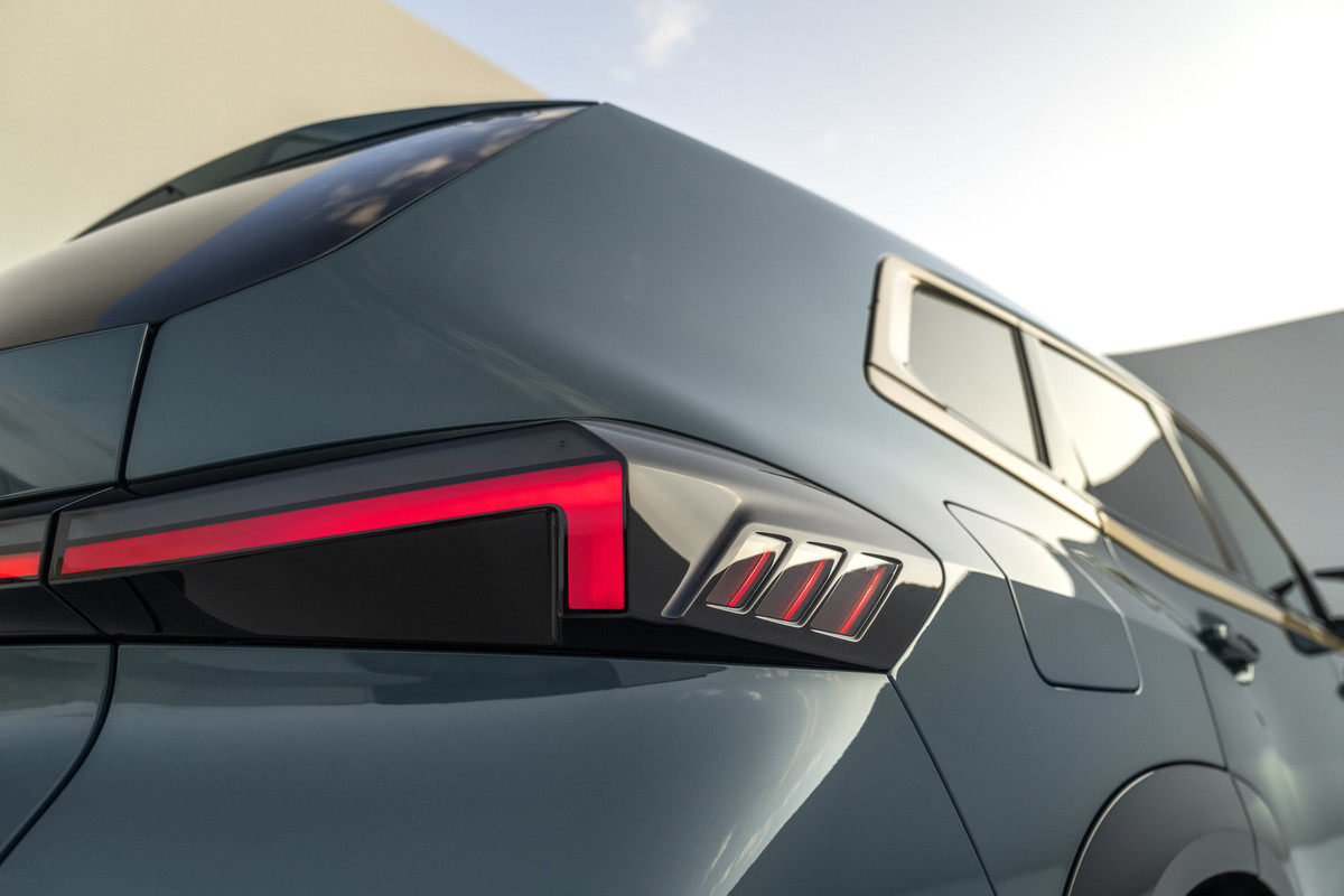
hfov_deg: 63.7
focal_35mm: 29
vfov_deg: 45.0
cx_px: 672
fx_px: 1083
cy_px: 448
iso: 640
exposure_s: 1/400
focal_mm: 29
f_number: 4.5
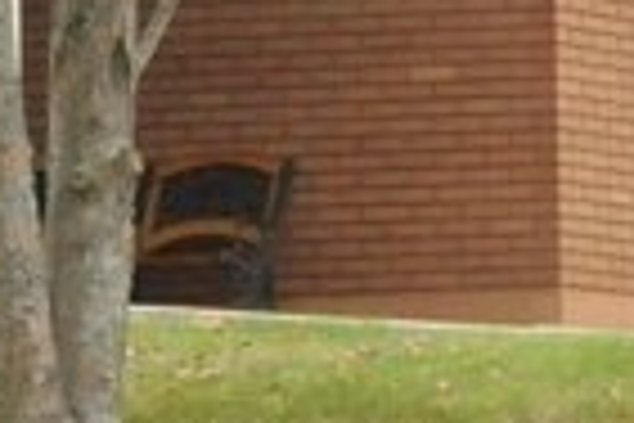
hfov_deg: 2.7
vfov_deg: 1.8
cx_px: 2091
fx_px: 13401
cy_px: 328
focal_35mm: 761
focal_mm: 70
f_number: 10
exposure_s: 1/400
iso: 2500
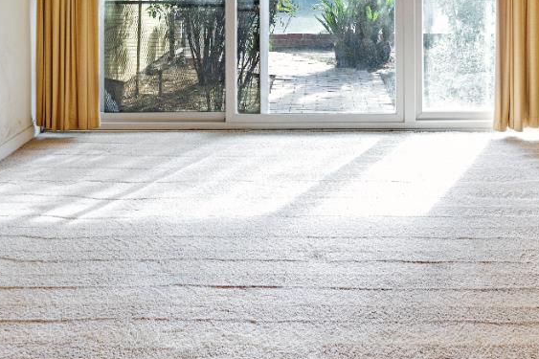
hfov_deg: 35.6
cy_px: -63
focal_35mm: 56
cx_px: 305
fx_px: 838
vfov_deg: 22.4
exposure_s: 1/10
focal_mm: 21
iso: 640
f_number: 7.1
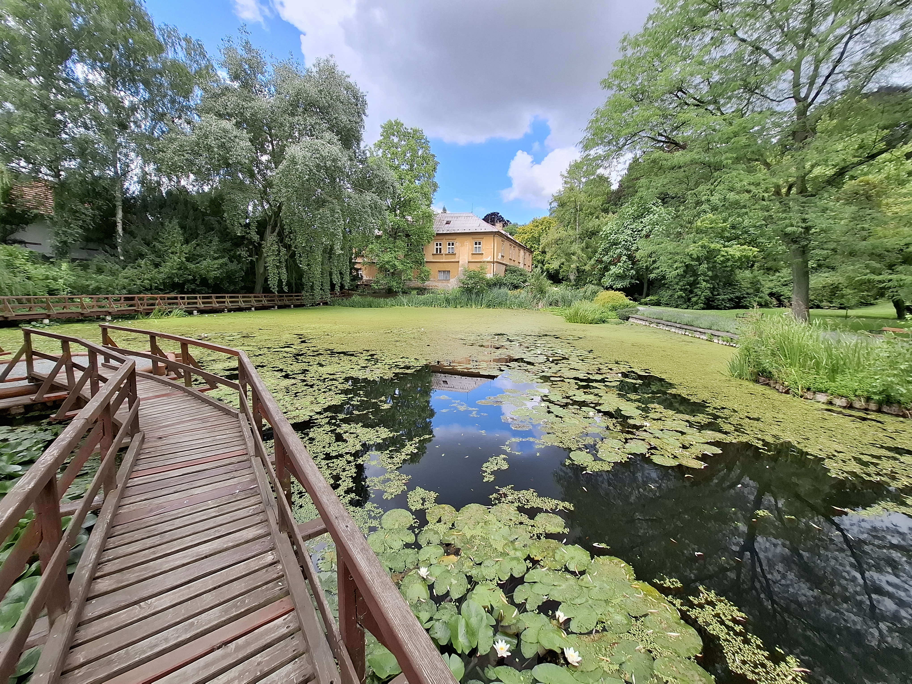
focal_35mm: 13
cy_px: 342
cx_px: 456
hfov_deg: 106.2
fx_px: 343
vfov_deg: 89.9
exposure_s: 1/348
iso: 40
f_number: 2.2
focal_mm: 1.74
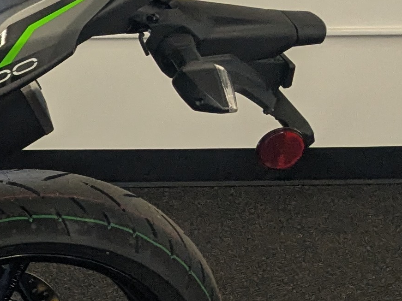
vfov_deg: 11.8
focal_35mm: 125
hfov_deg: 13.3
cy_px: 96
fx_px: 1451
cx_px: -426
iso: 163
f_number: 1.73
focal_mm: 4.38
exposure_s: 1/60
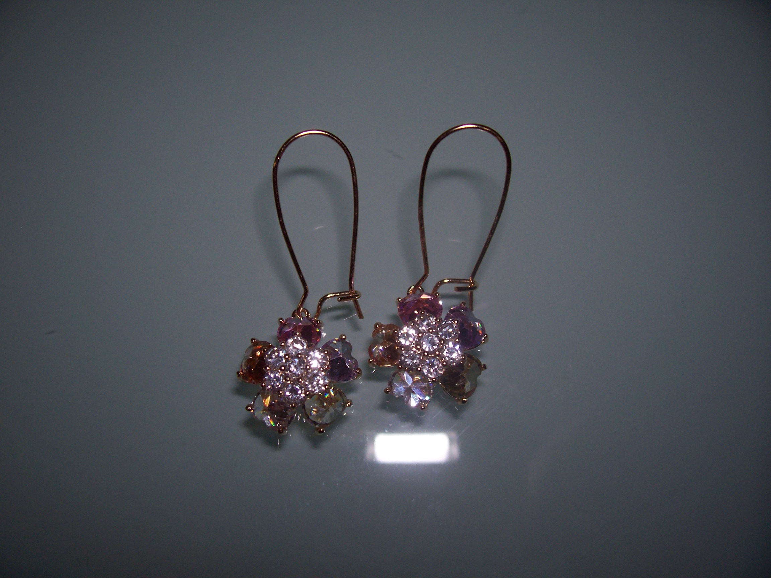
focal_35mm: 34
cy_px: 289
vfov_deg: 41.8
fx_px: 757
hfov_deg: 54.0
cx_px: 386
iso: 80
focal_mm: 5.6
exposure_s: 1/64
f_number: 2.7
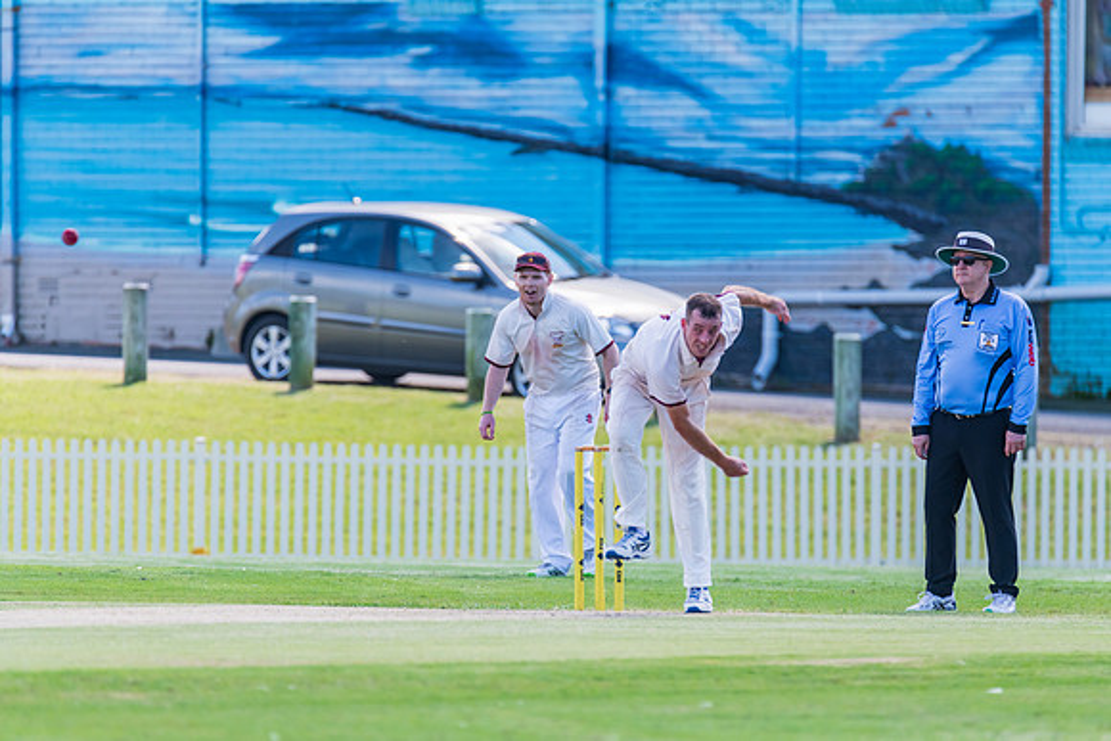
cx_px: 600
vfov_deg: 2.1
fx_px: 20411
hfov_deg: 3.1
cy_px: 400
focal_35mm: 661
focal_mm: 600
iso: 640
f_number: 6.3
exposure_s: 1/1000
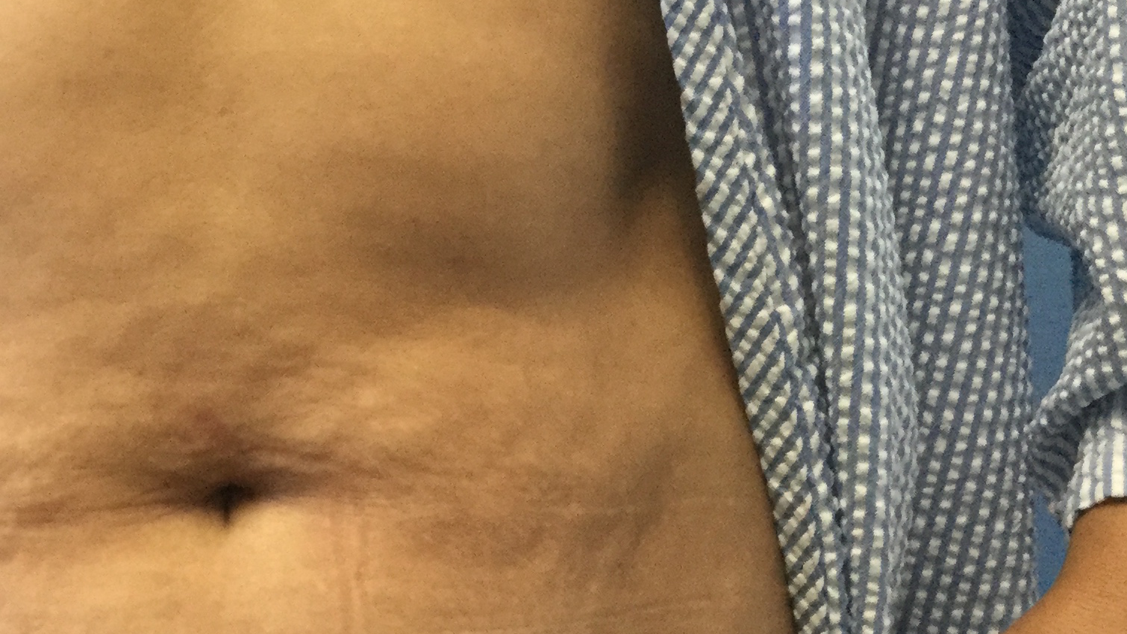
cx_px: 263
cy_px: 504
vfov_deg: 16.4
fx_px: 2181
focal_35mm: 73
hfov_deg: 28.5
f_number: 2.4
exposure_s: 1/30
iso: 125
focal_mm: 3.3
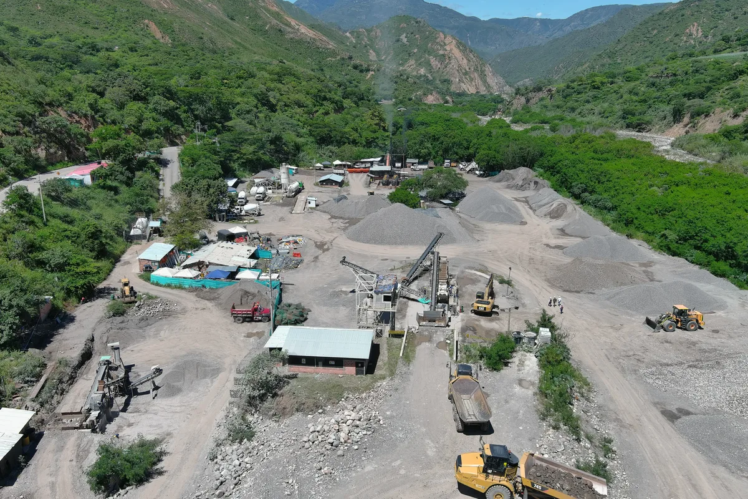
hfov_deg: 63.7
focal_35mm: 29
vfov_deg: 45.0
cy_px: 250
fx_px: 603
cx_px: 374
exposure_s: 1/1250
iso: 100
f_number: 2.8
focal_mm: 10.57
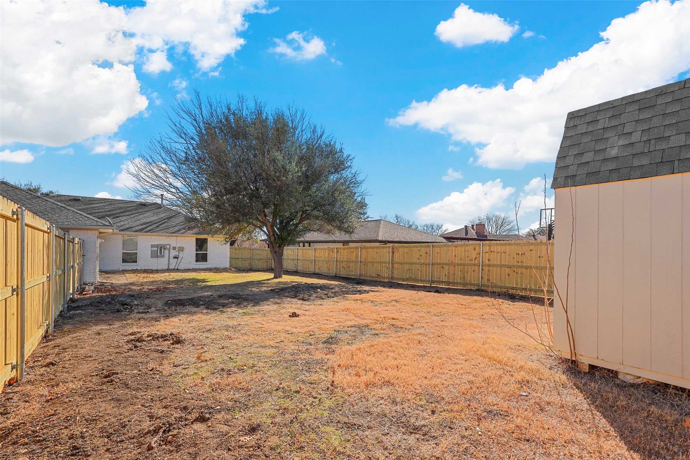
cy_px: 230
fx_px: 307
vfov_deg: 73.7
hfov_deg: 96.7
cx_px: 345
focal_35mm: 16
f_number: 9
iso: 100
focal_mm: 16
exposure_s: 1/250
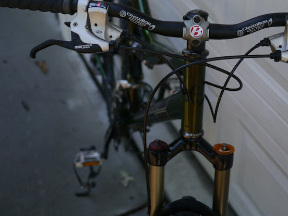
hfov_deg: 32.9
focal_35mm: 58
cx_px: 197
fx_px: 483
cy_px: 73
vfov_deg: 25.1
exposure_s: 1/400
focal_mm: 20
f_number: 1.7
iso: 160
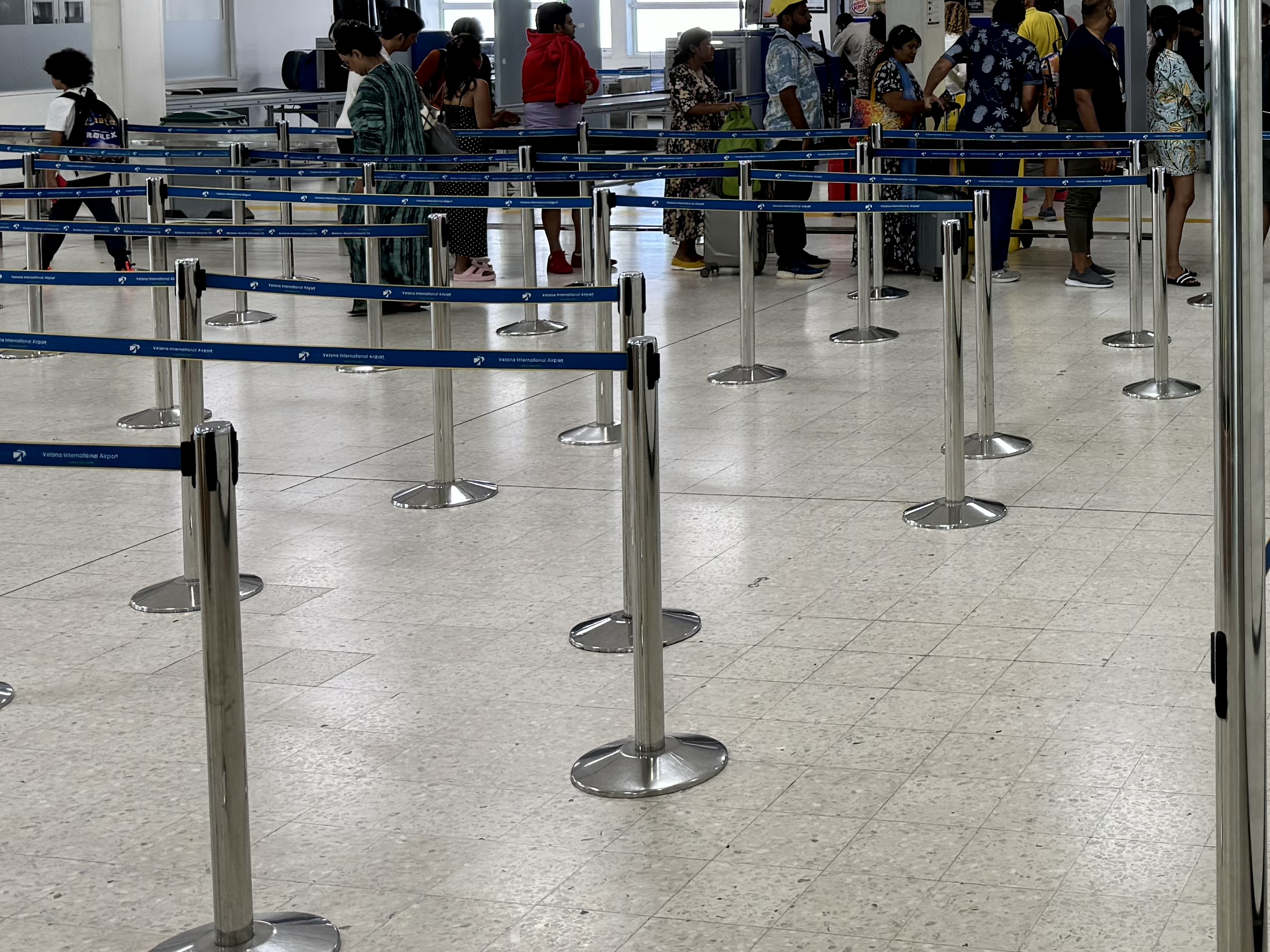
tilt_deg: -2.0
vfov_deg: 26.9
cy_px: 62
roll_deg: +2.2
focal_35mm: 52
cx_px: 1250
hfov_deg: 33.8
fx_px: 1908
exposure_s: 1/100
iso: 80
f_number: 1.78
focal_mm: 6.86
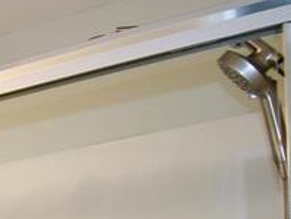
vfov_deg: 14.5
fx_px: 740
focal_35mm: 88
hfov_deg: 14.0
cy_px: 407
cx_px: -433
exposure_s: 1/60
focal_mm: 12
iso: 250
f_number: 4
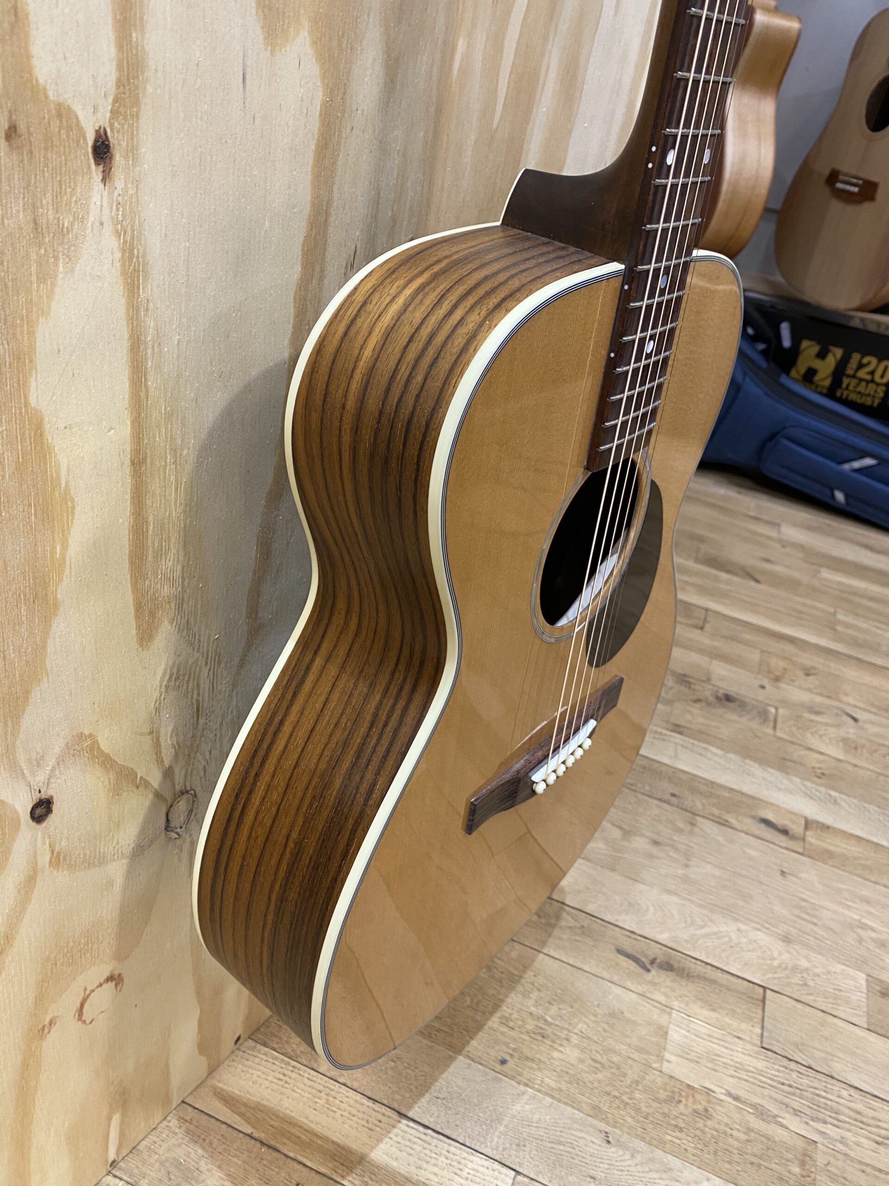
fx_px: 890
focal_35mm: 26
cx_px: 444
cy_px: 593
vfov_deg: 67.3
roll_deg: -10.8
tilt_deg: -32.7
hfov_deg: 53.1
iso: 160
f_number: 1.8
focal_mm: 4.25
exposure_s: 1/50
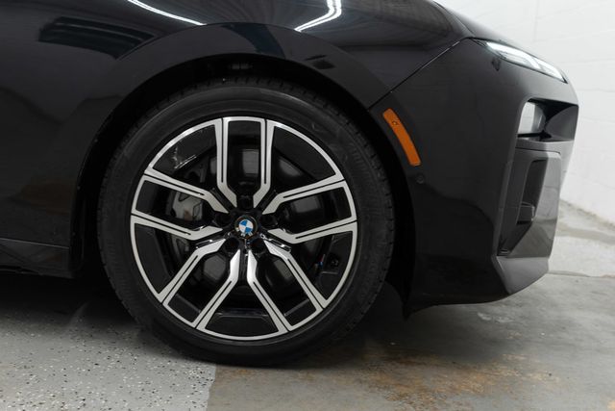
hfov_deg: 46.4
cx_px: 308
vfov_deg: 31.9
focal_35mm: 42
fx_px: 718
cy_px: 206
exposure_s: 1/40
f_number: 3.2
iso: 250
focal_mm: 28
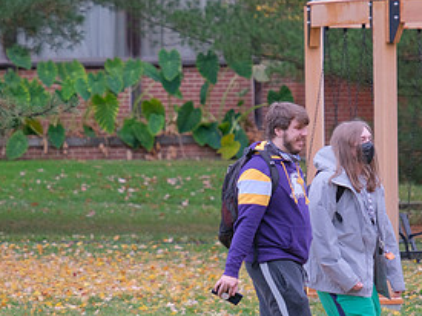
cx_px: 255
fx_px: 7043
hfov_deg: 3.4
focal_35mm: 578
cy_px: 180
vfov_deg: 2.6
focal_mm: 190.3
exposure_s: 1/320
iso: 1000
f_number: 5.6
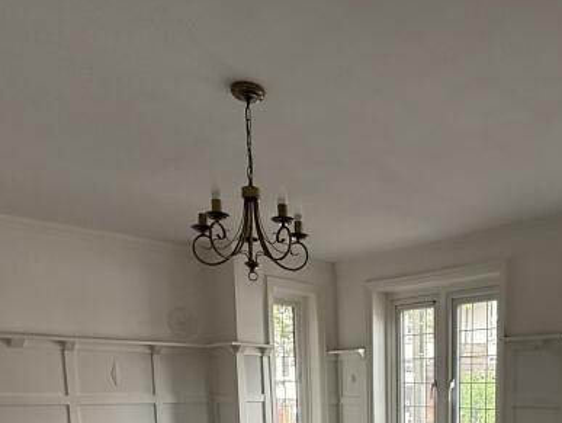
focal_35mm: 37
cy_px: 472
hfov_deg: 48.3
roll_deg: -0.6
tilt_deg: -8.4
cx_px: 418
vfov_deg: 33.4
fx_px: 601
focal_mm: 2.22
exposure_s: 1/99
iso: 160
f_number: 2.2
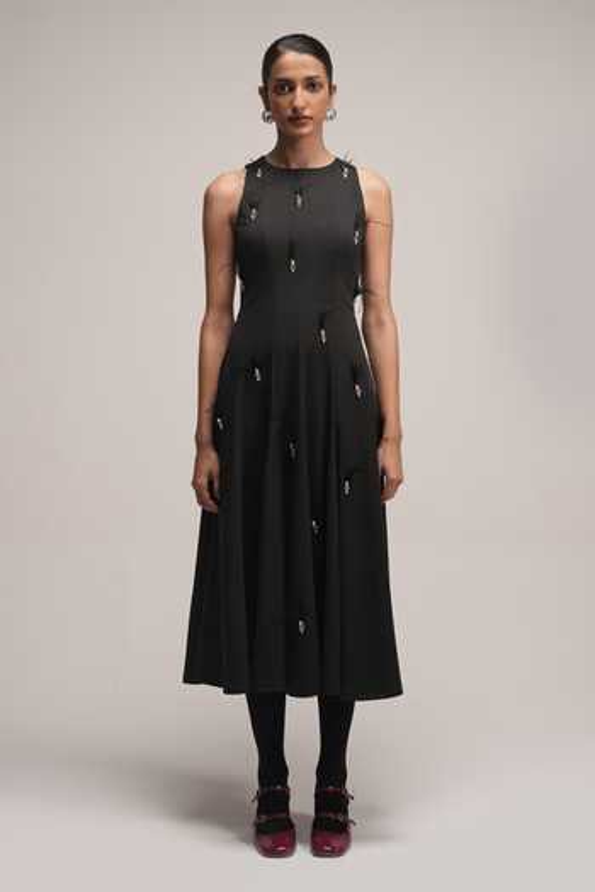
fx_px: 1190
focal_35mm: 48
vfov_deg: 41.1
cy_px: 446
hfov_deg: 28.1
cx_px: 298
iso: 800
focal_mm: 48
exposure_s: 1/160
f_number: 4.5
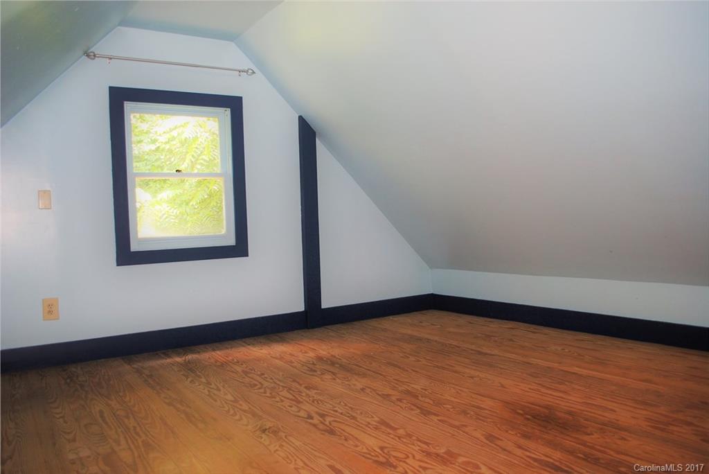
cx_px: 354
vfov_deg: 48.0
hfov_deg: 67.4
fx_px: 532
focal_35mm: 27
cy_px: 237
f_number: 3.5
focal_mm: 18
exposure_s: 1/60
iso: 200
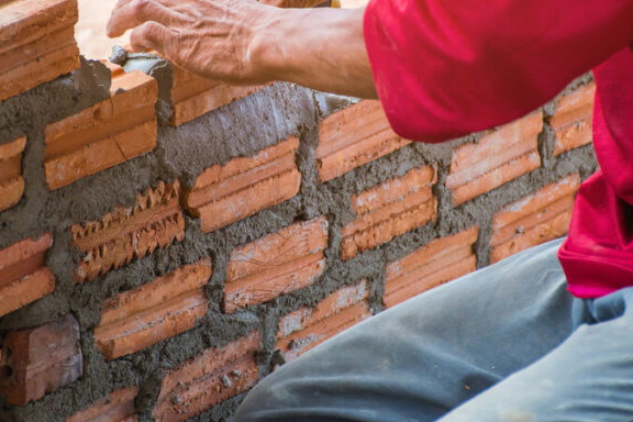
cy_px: 165
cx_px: 240
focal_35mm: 240
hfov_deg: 8.6
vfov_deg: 5.7
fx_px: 4220
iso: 250
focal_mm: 90
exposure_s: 1/320
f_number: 5.3
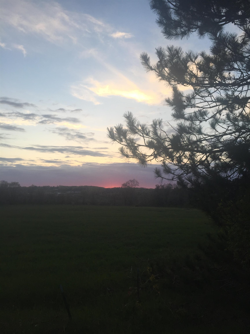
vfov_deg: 61.7
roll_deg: -1.0
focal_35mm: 29
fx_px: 279
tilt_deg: +7.2
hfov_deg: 48.2
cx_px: 125
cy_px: 167
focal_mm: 4.15
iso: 32
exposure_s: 1/244
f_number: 2.2
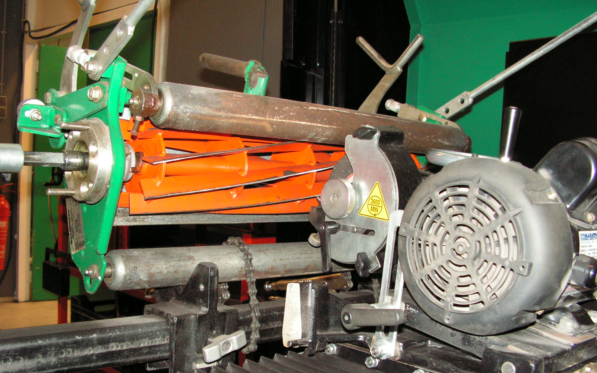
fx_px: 634
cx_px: 294
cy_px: 228
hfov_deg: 50.4
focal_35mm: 39
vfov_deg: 32.6
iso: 160
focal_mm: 6
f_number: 3.2
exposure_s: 1/40
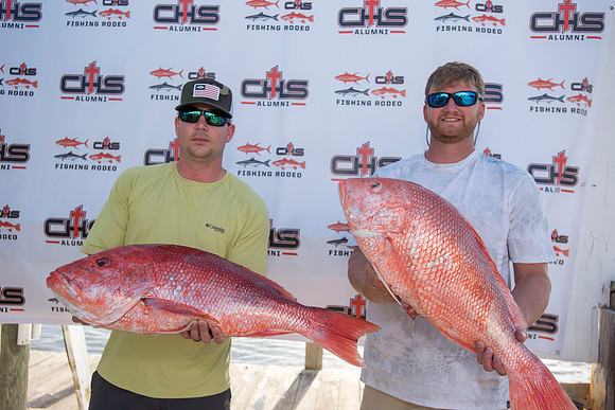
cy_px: 205
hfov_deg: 65.5
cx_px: 308
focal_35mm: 28
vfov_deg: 46.4
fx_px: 478
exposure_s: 1/1600
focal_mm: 28
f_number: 4.5
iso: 250
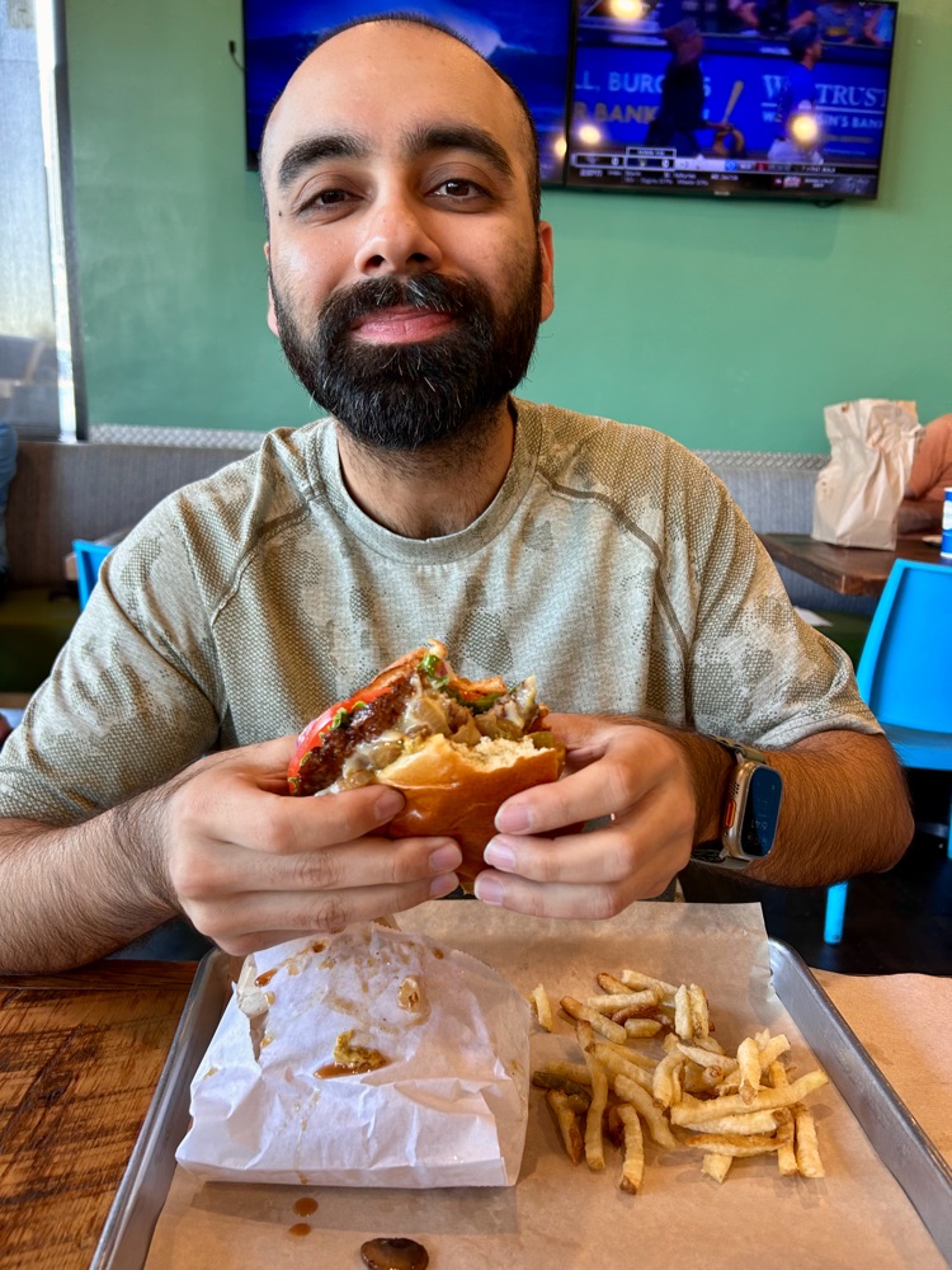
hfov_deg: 53.1
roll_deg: -2.5
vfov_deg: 67.3
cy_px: 635
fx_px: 953
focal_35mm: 26
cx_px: 476
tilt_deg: -15.5
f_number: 1.5
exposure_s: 1/60
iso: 100
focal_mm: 5.7
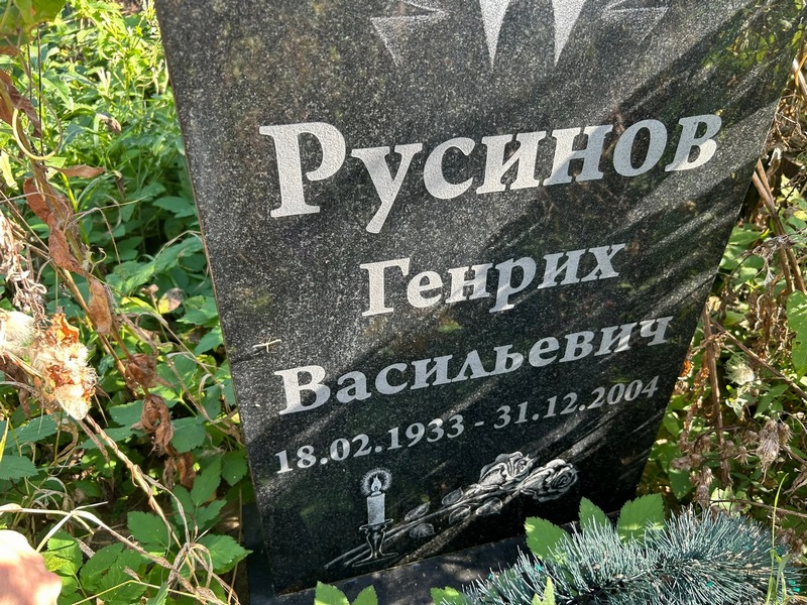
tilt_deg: -37.9
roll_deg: -2.1
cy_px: 302
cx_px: 404
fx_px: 606
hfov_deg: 67.3
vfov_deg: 53.1
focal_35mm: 26
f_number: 1.5
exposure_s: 1/217
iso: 50
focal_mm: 5.7
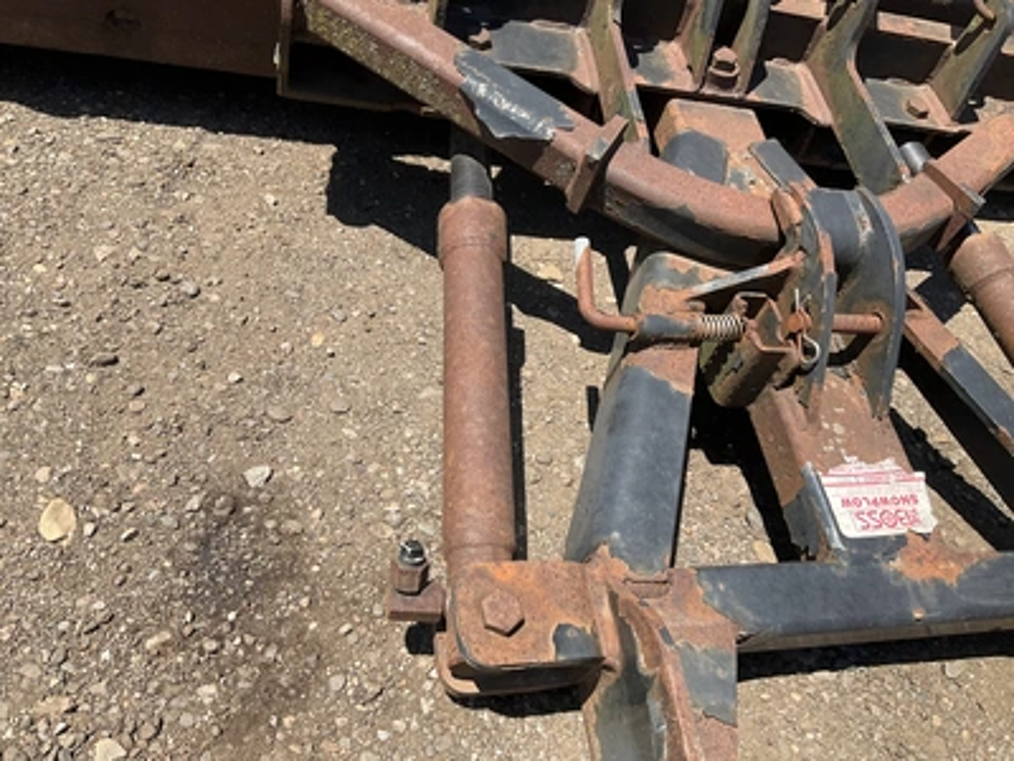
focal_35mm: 29
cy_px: 380
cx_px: 507
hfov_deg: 61.7
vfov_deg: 48.2
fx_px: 849
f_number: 1.8
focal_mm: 3
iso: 25
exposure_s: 1/1098
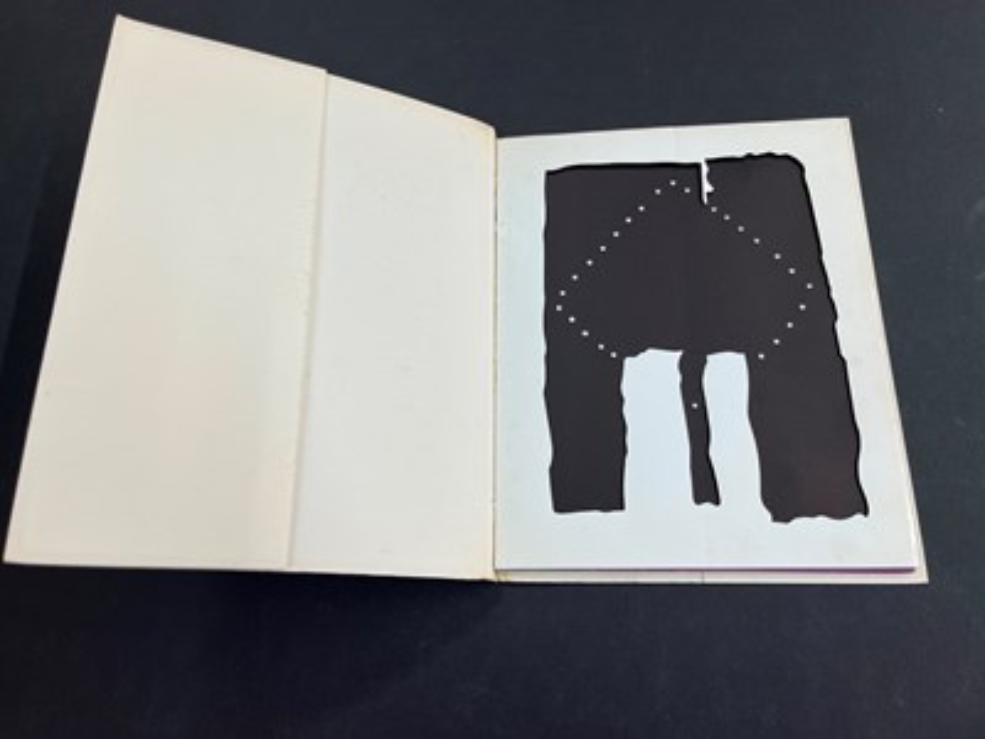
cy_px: 370
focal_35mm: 26
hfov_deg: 67.3
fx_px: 740
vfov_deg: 53.1
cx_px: 492
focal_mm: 5.1
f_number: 1.6
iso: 50
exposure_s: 1/122
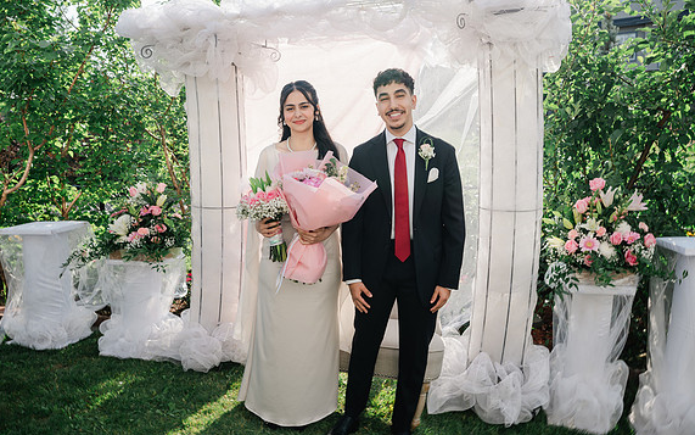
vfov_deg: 43.2
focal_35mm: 29
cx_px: 347
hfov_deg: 64.6
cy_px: 216
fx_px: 549
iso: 100
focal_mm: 28
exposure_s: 1/500
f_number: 3.5
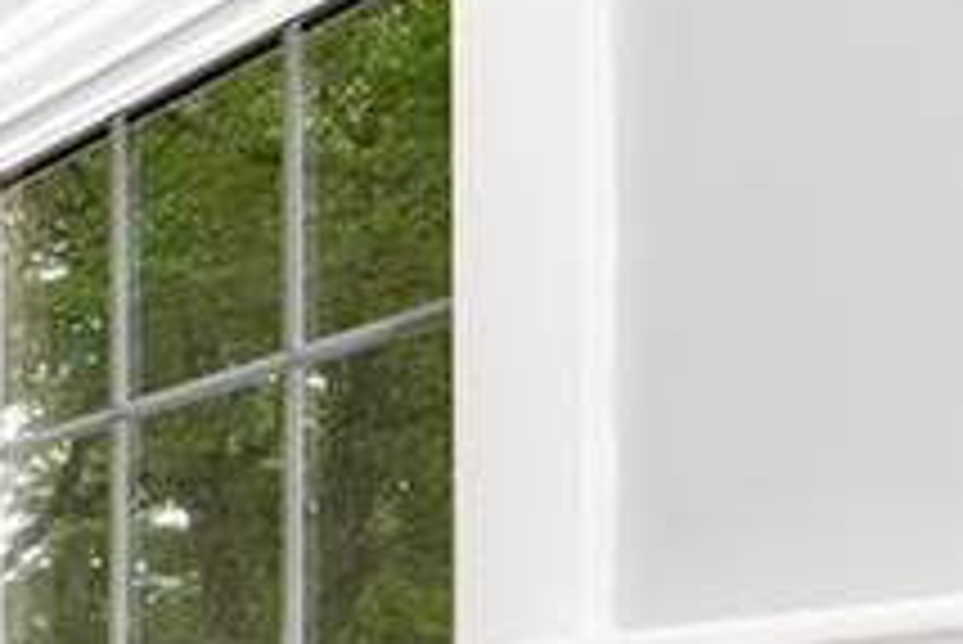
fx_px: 1793
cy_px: 824
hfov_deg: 16.8
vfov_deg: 18.9
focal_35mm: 67
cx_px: -1170
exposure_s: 1/3
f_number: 10
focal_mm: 14
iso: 800
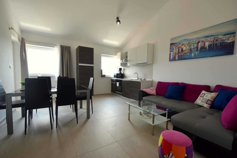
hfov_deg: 100.4
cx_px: 118
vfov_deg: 77.3
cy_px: 79
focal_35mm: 15
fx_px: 99
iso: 400
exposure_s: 1/125
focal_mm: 10
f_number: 5.6
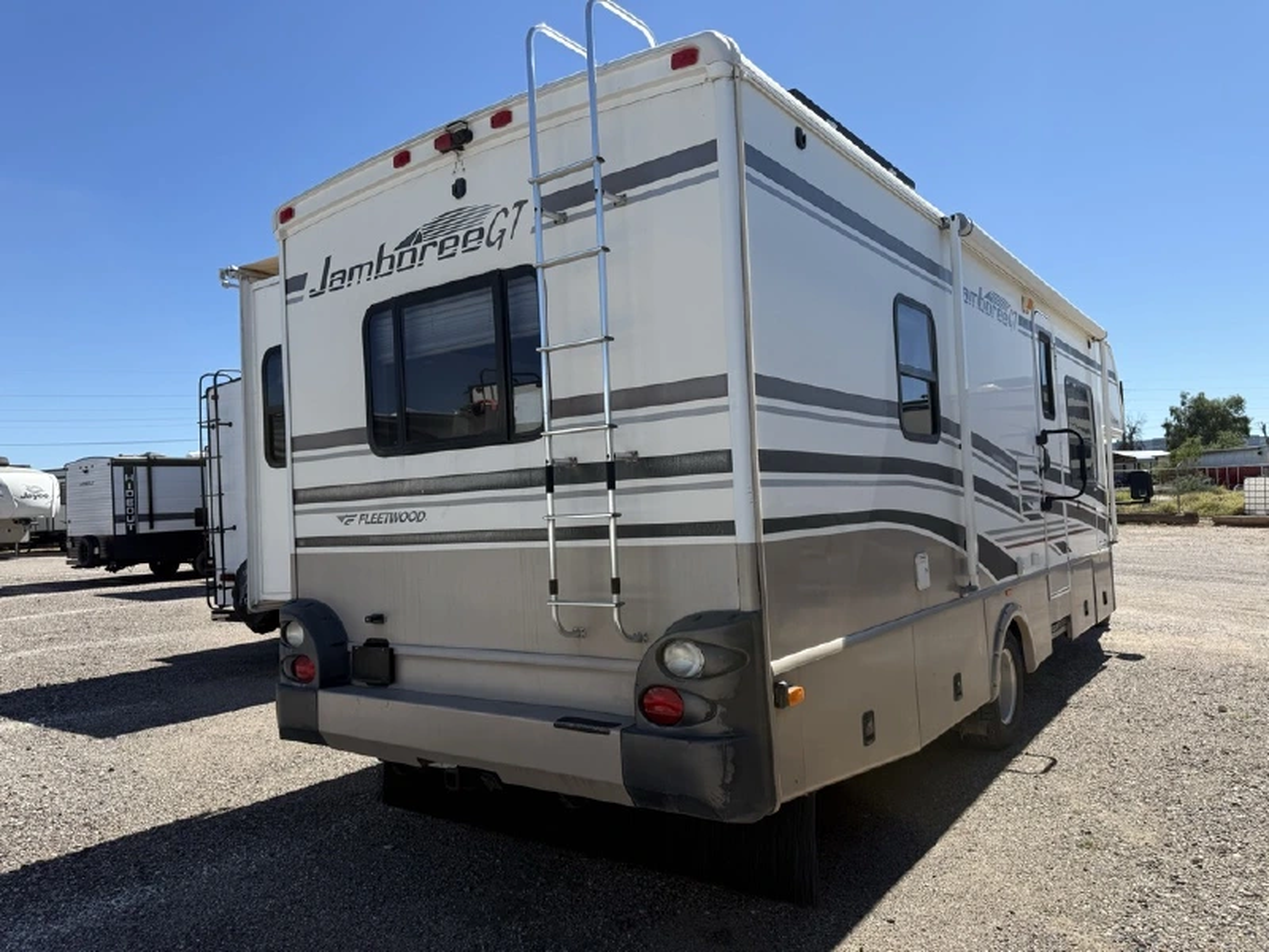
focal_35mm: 24
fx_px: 880
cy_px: 476
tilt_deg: +2.3
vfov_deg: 56.8
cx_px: 634
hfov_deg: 71.6
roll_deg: +2.3
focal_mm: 6.76
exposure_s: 1/4673
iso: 80
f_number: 1.78
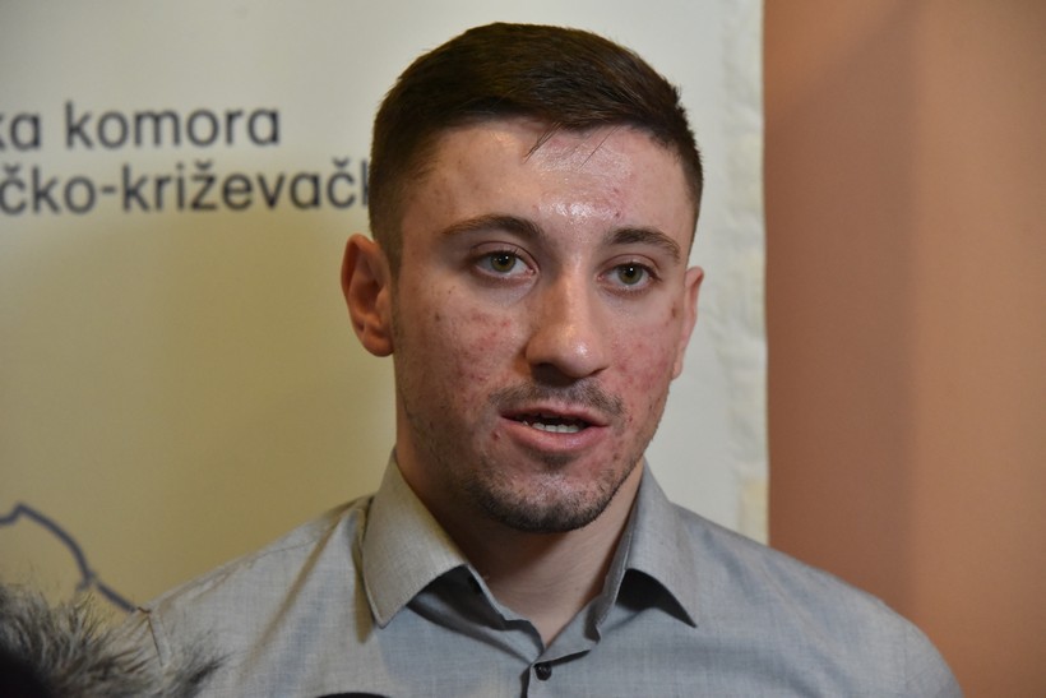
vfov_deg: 11.4
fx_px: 3487
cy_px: 349
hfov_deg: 17.1
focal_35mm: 120
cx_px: 523
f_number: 5
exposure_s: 1/400
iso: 10000
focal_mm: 120
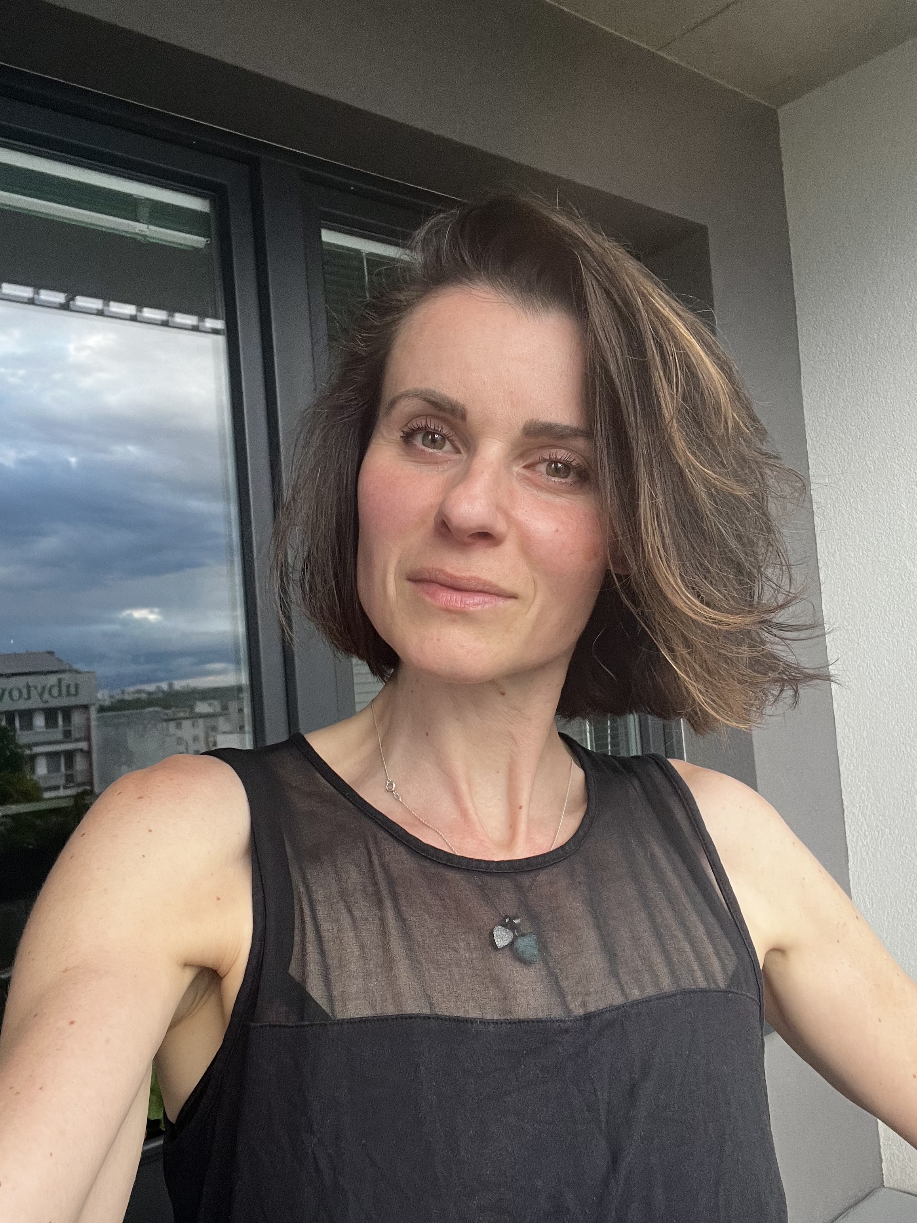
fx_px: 1060
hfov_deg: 46.8
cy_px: 612
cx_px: 458
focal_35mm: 30
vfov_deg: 60.0
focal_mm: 2.71
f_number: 2.2
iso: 100
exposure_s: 1/71
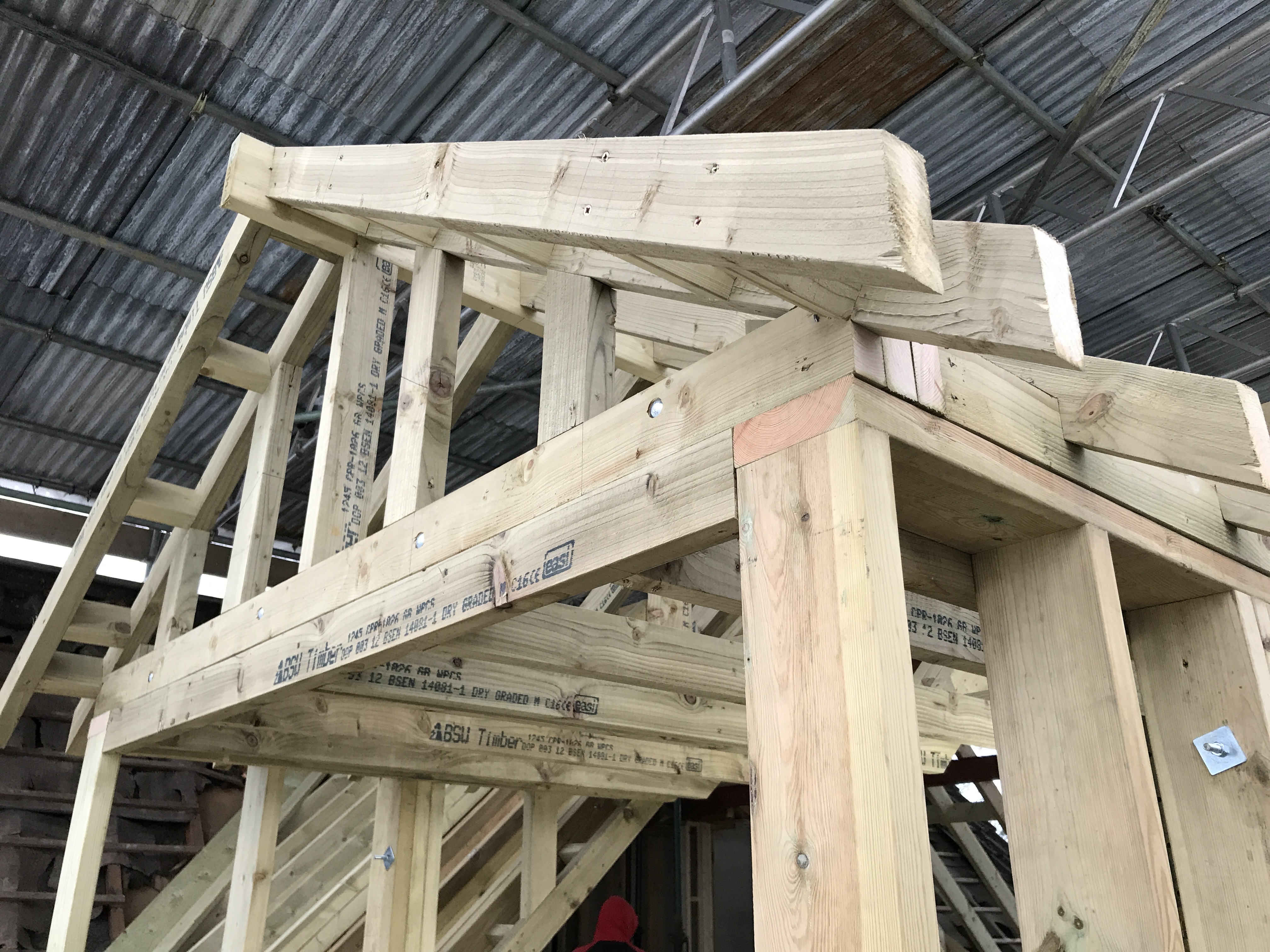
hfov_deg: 63.4
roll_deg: -0.4
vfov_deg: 49.7
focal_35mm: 28
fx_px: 1027
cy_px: 476
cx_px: 635
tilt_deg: +22.3
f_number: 1.8
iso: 25
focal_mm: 3.99
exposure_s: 1/33
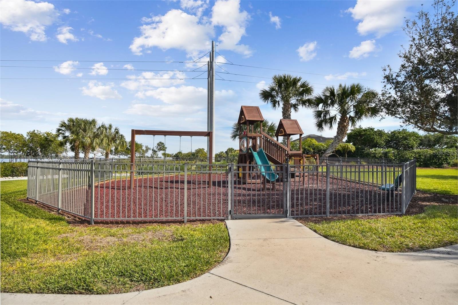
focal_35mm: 21
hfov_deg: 81.2
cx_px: 229
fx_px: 267
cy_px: 152
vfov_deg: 59.5
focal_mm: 14
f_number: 7.1
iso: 100
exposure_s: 1/800
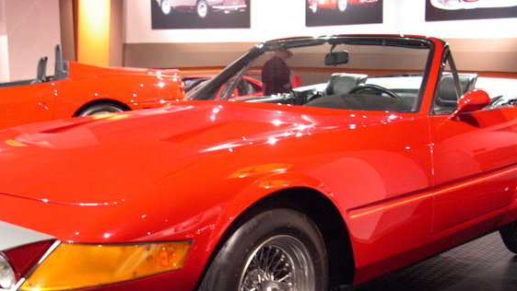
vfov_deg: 20.1
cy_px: 248
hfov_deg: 35.3
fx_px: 809
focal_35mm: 59
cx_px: 198
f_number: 2.8
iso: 400
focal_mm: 8
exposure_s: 1/3.1
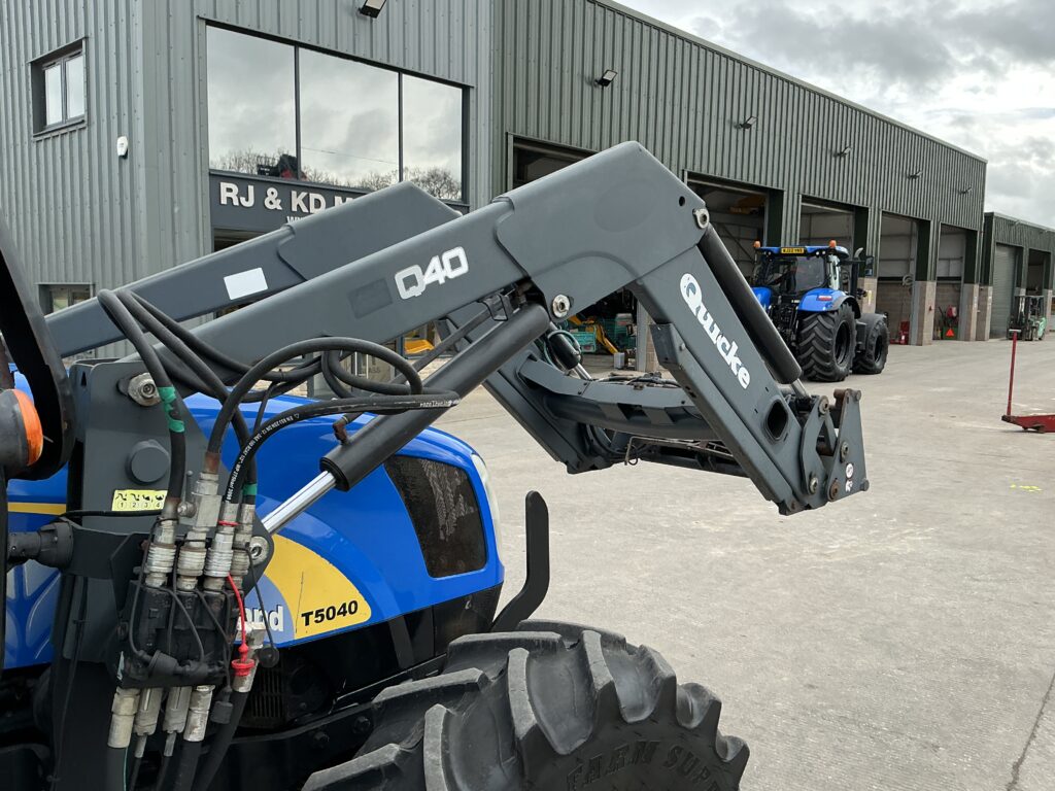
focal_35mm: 28
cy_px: 396
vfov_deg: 49.7
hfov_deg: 63.4
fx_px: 853
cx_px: 528
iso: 25
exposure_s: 1/454
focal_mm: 3
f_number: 1.8
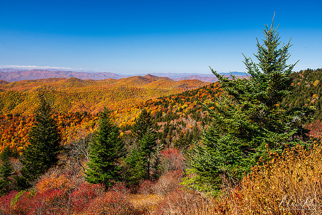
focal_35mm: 38
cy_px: 108
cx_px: 161
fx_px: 340
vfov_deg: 35.1
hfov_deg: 50.7
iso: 100
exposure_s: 1/40
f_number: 11
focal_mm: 38
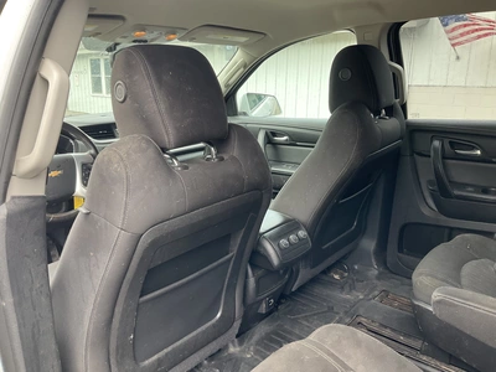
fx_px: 416
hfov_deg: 61.7
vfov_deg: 48.2
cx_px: 248
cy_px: 186
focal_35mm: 29
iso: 64
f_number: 1.8
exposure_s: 1/122
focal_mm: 3
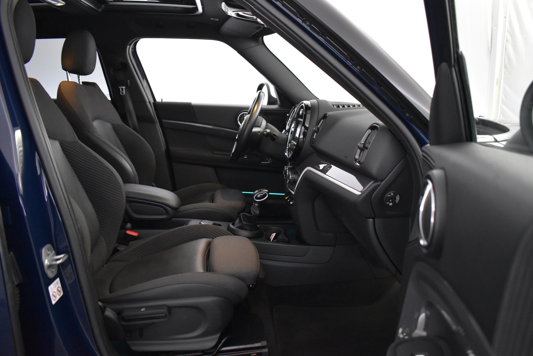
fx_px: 400
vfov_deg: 47.9
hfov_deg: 67.4
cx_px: 266
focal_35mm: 27
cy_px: 178
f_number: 3.5
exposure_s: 1/30
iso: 3200
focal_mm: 18
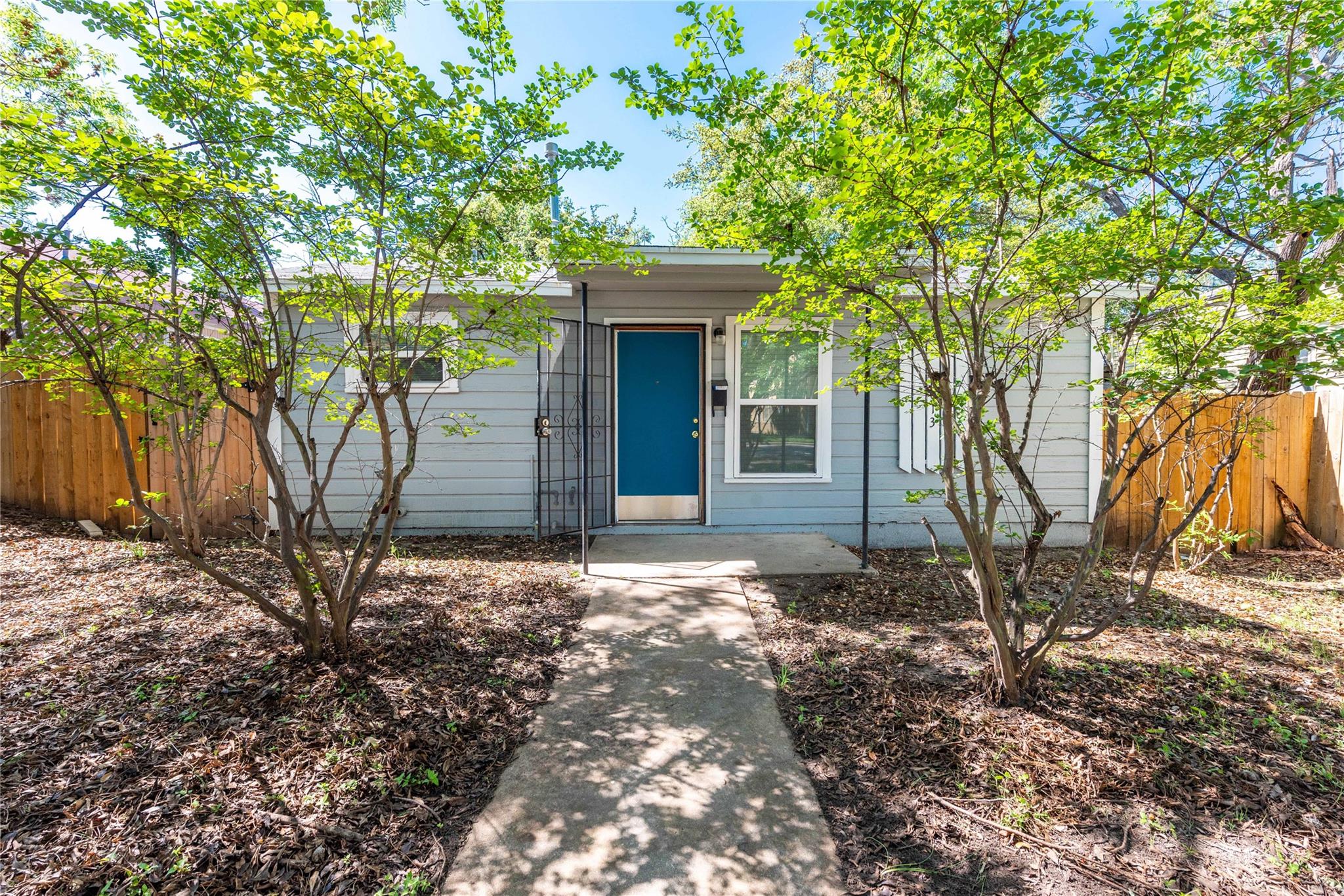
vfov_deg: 73.8
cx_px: 672
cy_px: 448
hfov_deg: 96.7
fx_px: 597
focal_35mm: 16
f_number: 8
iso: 280
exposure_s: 1/250
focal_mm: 16
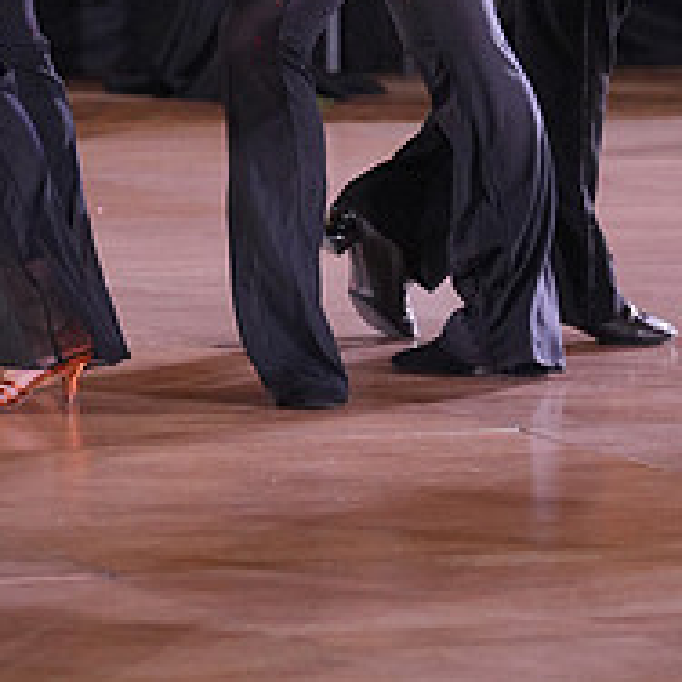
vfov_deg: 6.6
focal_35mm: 262
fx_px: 5840
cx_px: 49
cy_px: -218
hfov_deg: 6.7
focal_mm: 100
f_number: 4
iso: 2500
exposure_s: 1/400
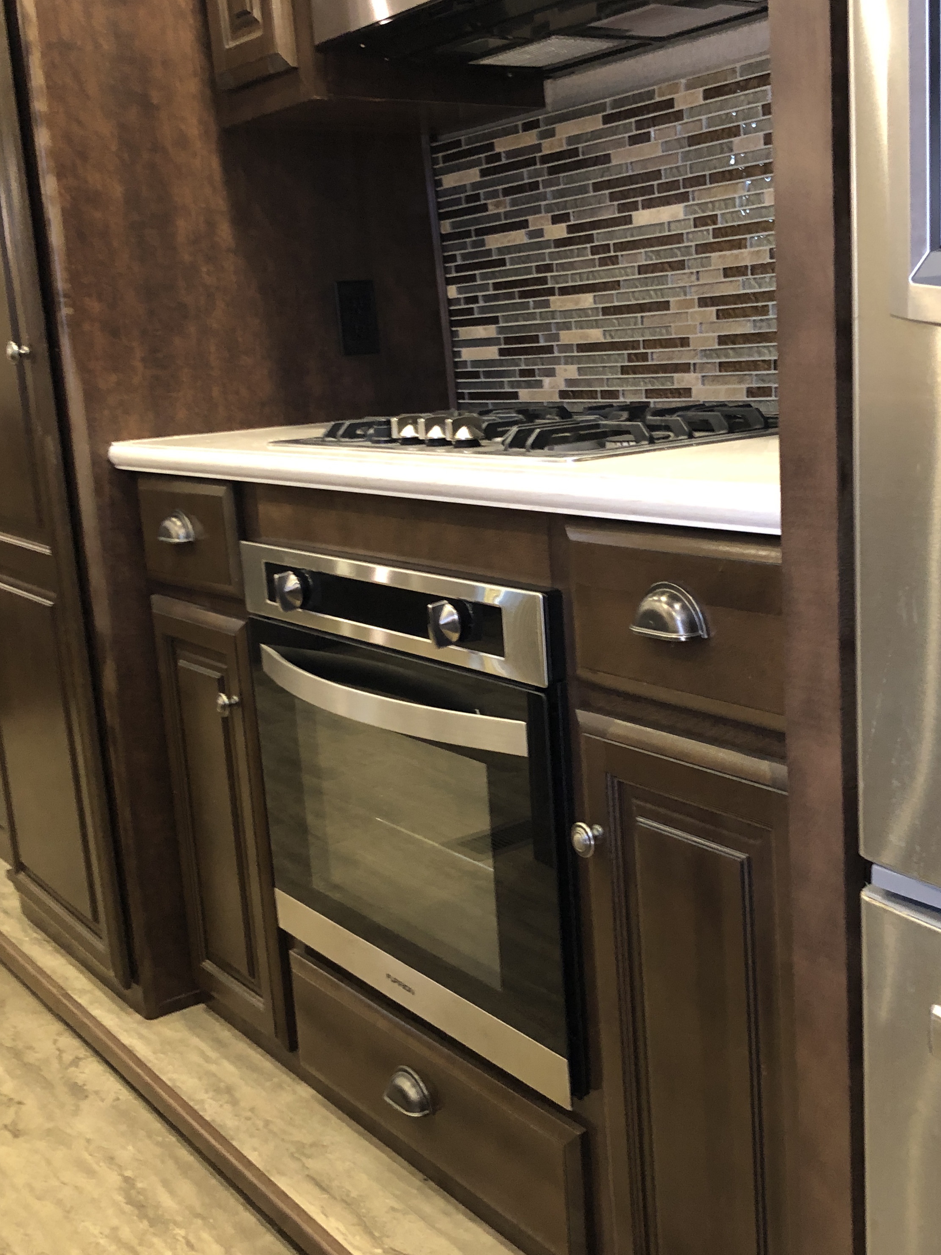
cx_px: 582
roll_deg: +1.8
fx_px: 1377
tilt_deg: -14.1
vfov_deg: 49.0
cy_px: 619
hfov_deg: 37.5
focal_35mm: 38
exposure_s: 1/9
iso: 100
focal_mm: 3.99
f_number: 1.8
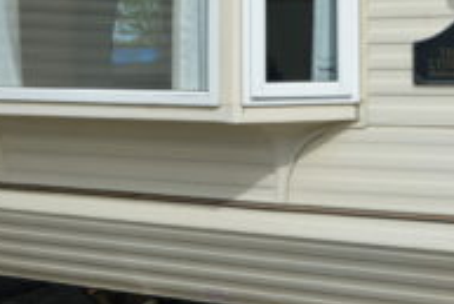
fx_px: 1060
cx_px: 468
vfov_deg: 16.1
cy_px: 21
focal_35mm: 84
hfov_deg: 23.1
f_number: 9
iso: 100
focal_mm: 20
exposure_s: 1/320
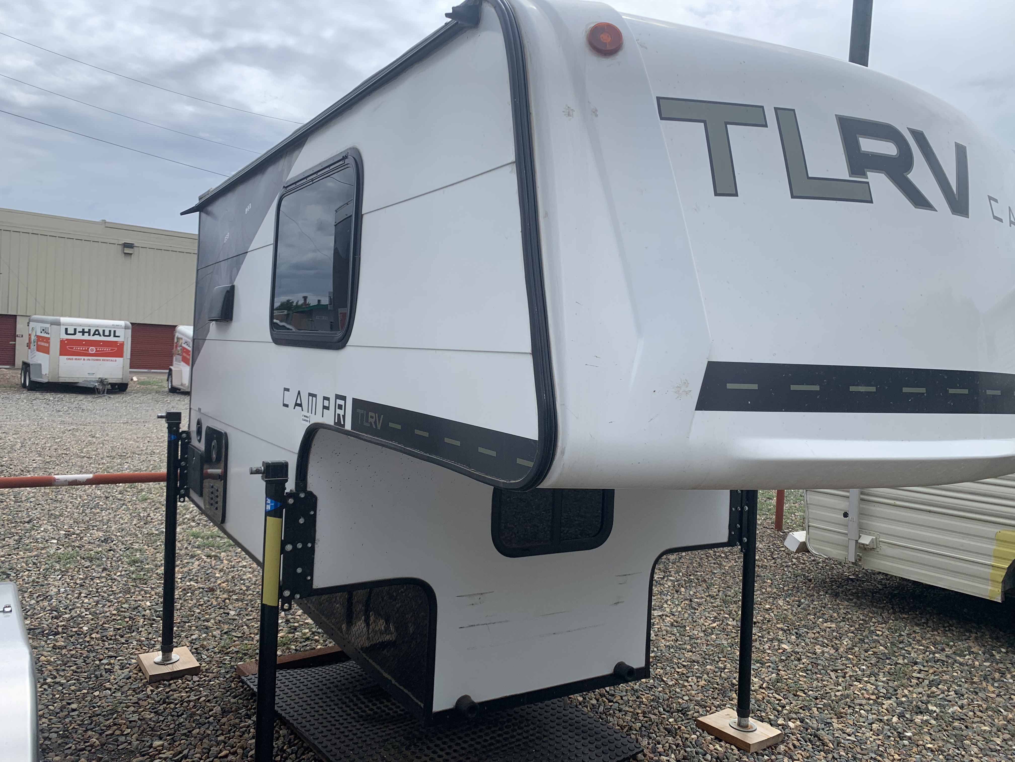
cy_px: 381
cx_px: 508
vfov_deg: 53.1
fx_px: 762
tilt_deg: -0.1
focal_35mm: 26
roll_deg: -2.3
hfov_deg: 67.3
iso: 25
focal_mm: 4.25
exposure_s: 1/2208
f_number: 1.8
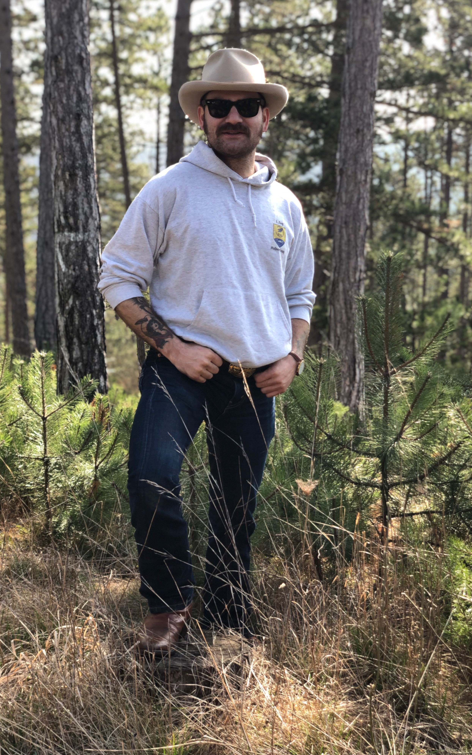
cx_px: 263
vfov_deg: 36.3
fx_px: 1153
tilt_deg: -9.9
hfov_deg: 23.1
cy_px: 380
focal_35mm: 56
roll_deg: +0.6
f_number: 2.4
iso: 16
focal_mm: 6
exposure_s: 1/120
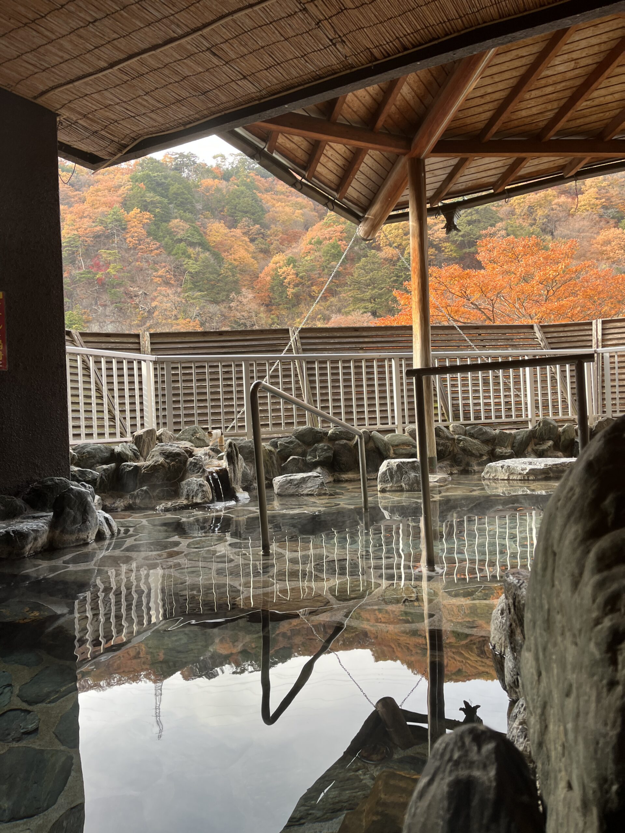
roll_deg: -0.2
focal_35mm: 26
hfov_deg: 53.1
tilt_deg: +0.5
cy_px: 416
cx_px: 312
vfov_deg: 67.3
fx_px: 626
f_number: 1.6
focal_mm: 5.1
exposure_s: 1/140
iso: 32
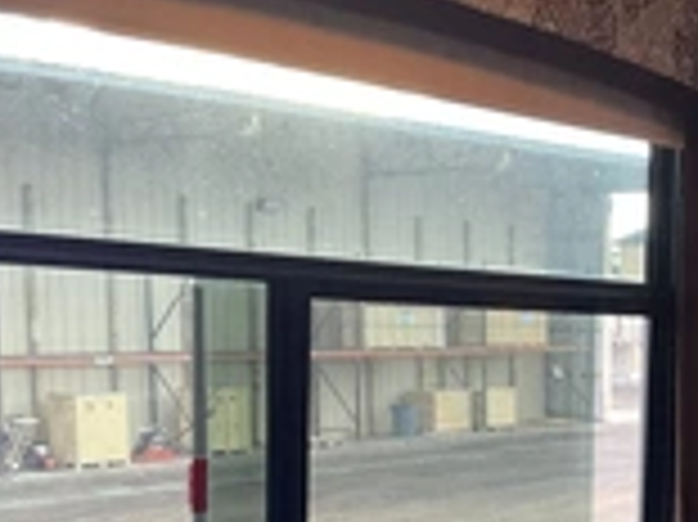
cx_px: 630
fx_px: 1511
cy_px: 504
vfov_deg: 19.1
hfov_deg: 25.2
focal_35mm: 75
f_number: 1.8
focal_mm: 3
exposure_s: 1/60
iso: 160
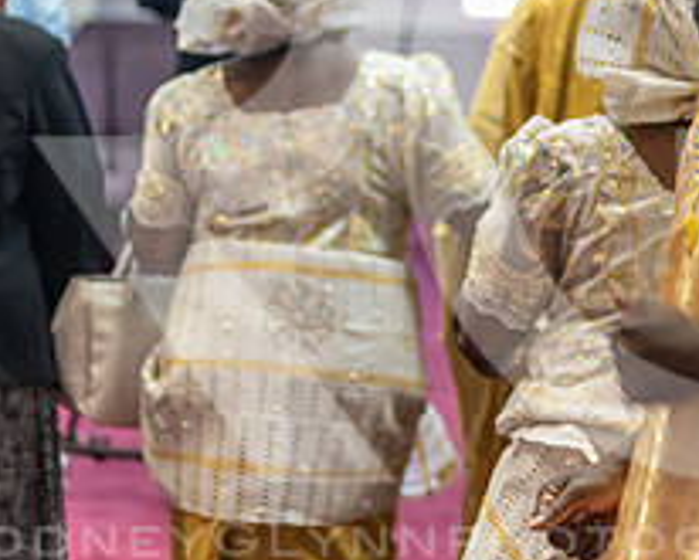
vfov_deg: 11.3
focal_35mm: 137
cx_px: 519
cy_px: 148
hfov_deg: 14.0
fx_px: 2836
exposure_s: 1/100
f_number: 1.8
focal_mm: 50
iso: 640
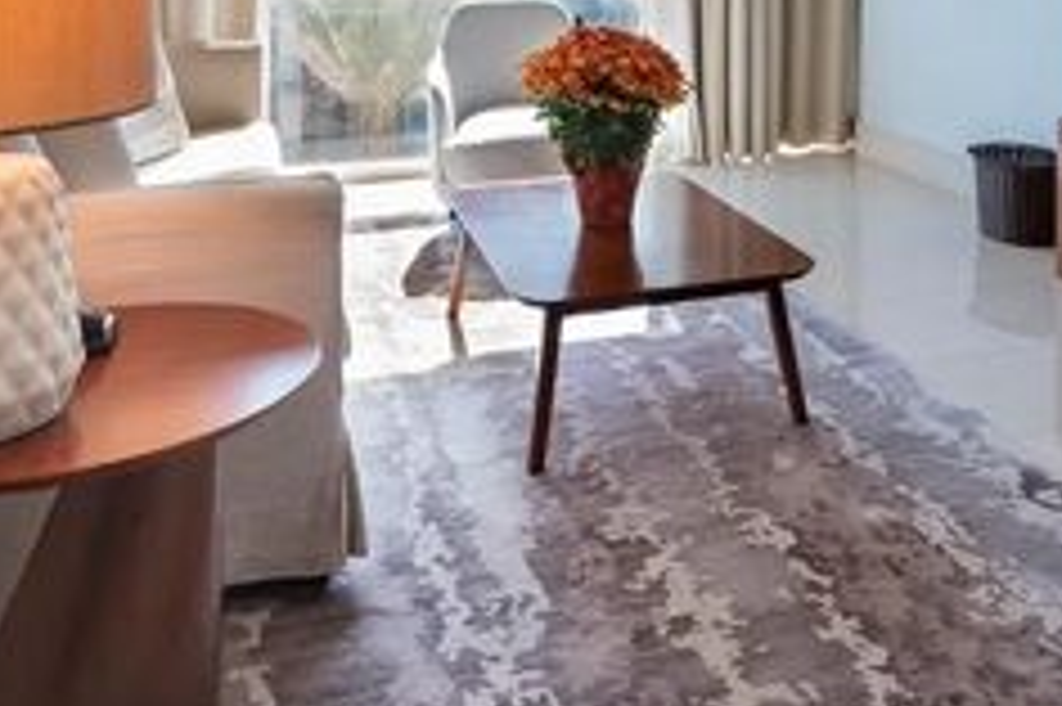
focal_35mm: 38
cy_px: -2
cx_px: 810
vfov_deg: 32.2
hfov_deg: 48.5
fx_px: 1120
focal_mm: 14
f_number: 9
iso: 500
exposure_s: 1/80
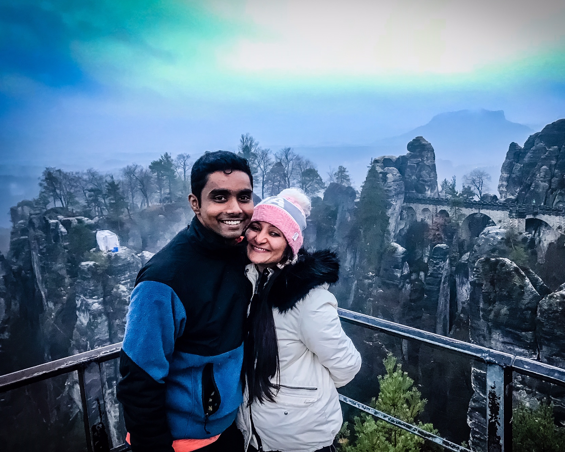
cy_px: 247
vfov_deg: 44.5
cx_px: 327
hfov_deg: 54.0
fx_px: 552
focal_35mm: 33
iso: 40
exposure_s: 1/17
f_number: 1.8
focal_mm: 3.99
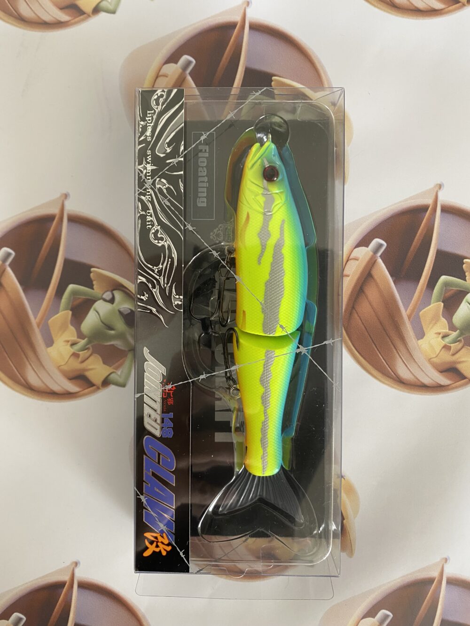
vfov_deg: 67.3
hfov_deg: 53.1
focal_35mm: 26
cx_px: 235
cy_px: 313
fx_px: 471
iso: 125
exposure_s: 1/60
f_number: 1.8
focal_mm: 4.25
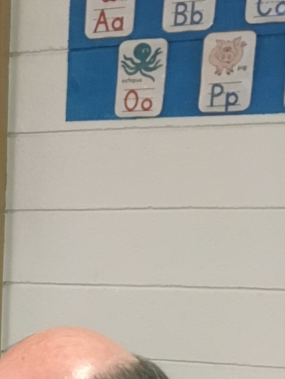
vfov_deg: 20.1
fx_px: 955
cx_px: -142
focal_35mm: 87
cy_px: 529
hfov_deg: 15.6
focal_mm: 4.15
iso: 200
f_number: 2.2
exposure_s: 1/30
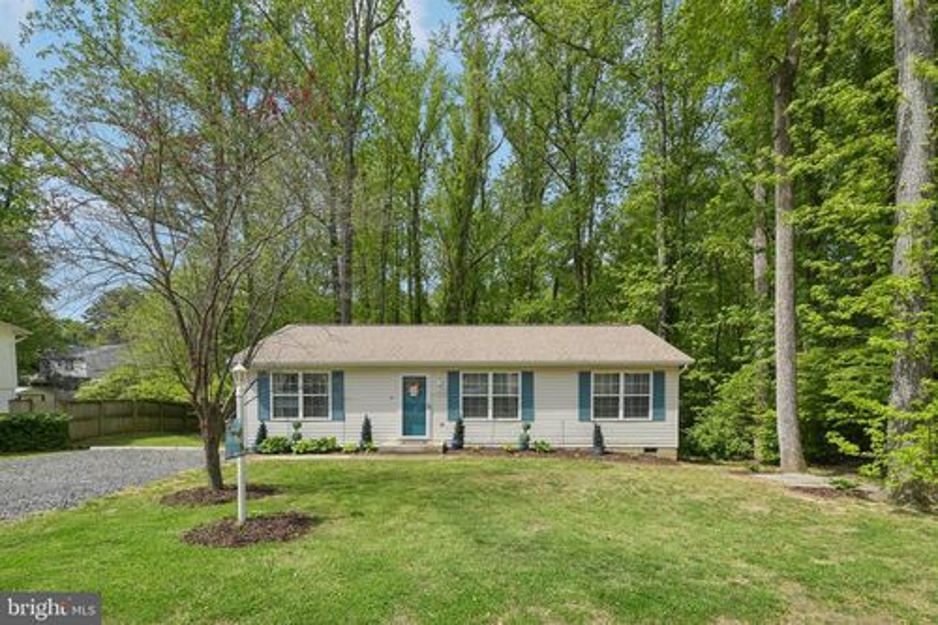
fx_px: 365
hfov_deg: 104.3
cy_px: 312
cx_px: 469
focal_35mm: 14
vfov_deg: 81.2
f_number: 8
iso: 100
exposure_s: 1/200
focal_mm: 14
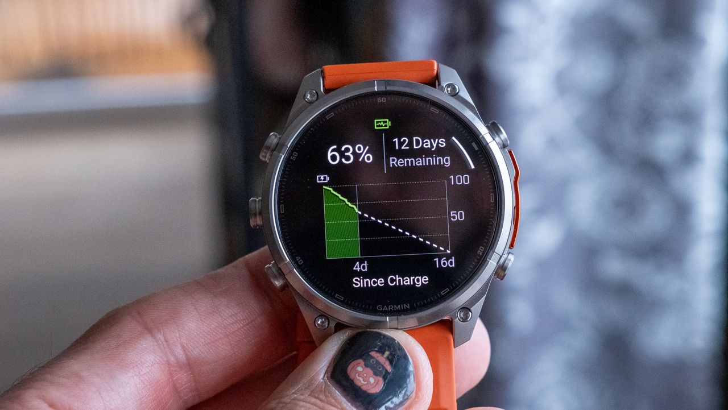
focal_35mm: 79
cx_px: 364
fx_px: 1517
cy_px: 205
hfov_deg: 27.0
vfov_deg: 15.4
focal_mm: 50
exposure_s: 1/150
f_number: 7.1
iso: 8000
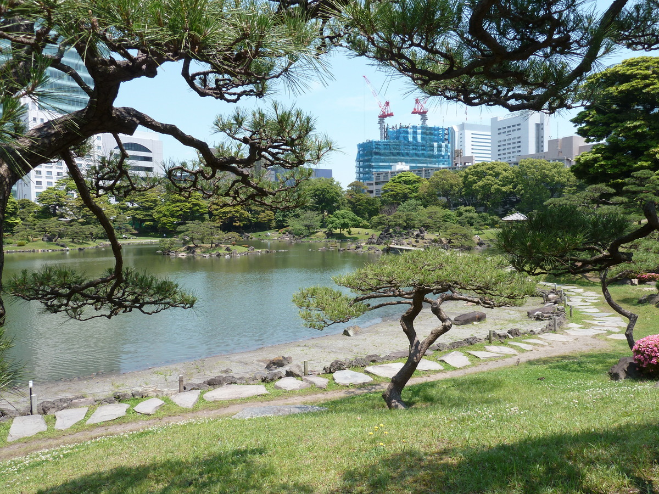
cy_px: 247
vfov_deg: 54.9
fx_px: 476
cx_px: 330
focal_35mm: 25
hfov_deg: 69.4
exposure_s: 1/320
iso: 80
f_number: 4
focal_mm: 4.1
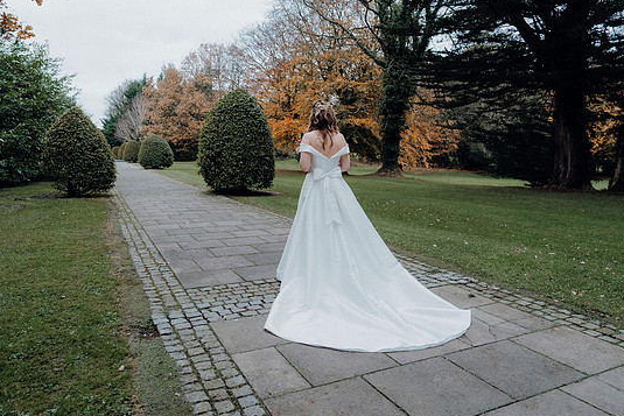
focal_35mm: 26
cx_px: 323
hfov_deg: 69.4
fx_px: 451
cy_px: 201
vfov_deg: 49.6
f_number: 3.5
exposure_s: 1/200
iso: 4000
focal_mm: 24
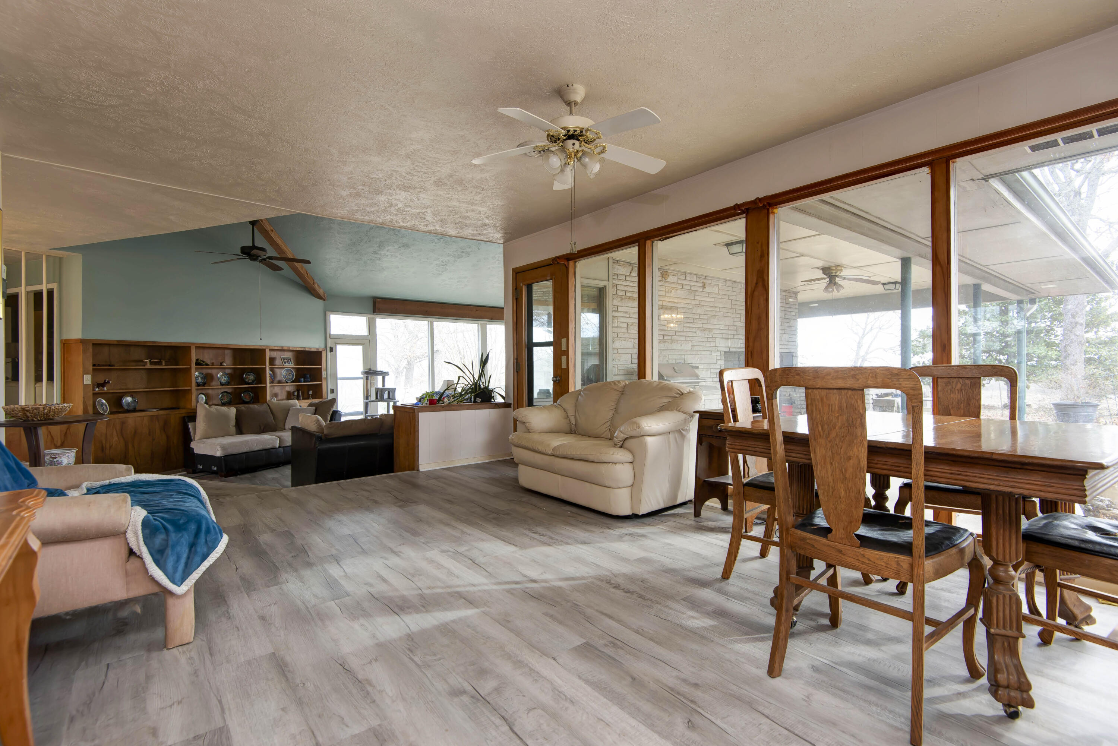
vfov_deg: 73.8
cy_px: 373
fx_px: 497
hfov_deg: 96.7
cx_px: 559
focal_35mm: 16
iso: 160
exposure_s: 1/10
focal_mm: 16
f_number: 6.3
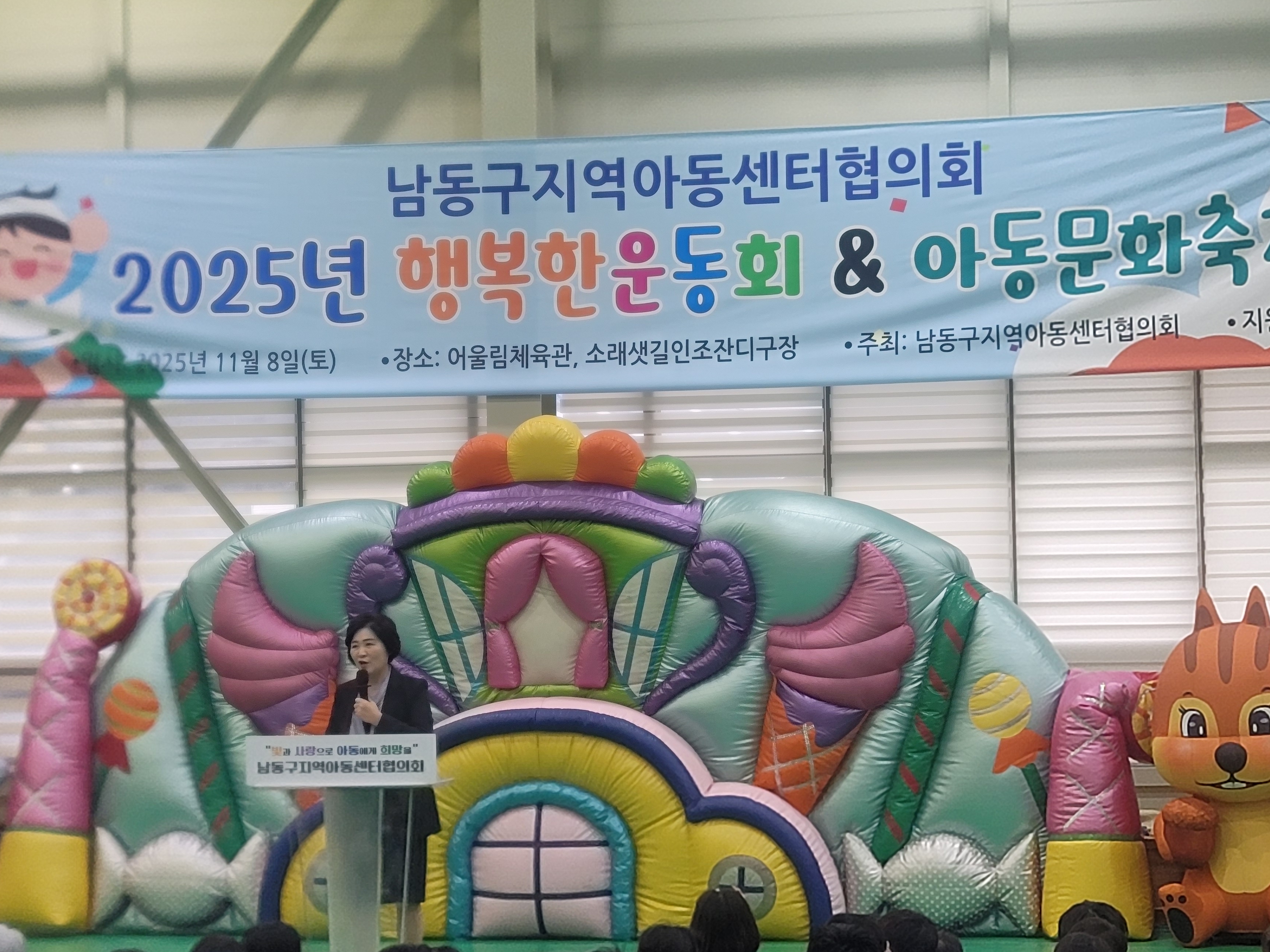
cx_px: 592
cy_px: 466
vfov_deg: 48.2
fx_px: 1064
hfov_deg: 61.6
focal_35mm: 29
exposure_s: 1/120
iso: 125
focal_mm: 7
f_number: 1.8
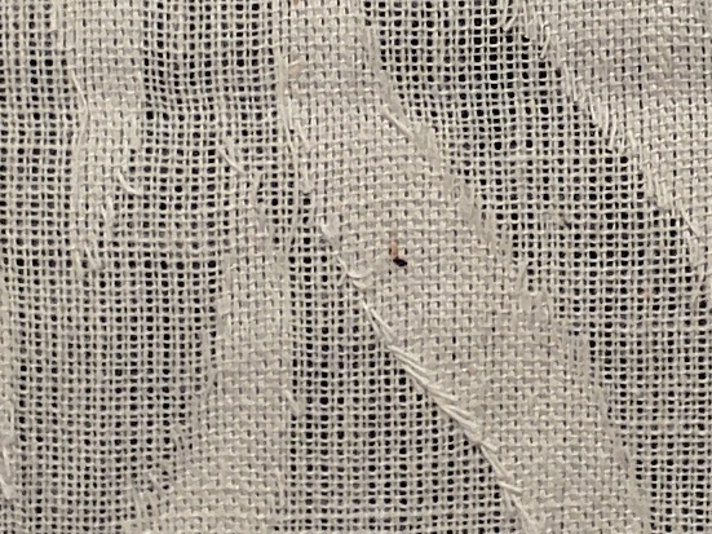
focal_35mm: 154
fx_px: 3167
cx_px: 632
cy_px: 50
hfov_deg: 12.7
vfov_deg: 9.6
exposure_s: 1/100
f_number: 2
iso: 100
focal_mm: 2.78
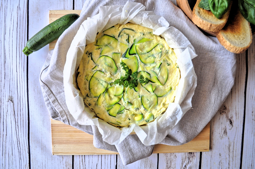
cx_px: 128
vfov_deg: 43.5
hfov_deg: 62.0
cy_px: 84
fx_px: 212
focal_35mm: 30
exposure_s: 1/60
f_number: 4
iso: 640
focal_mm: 20
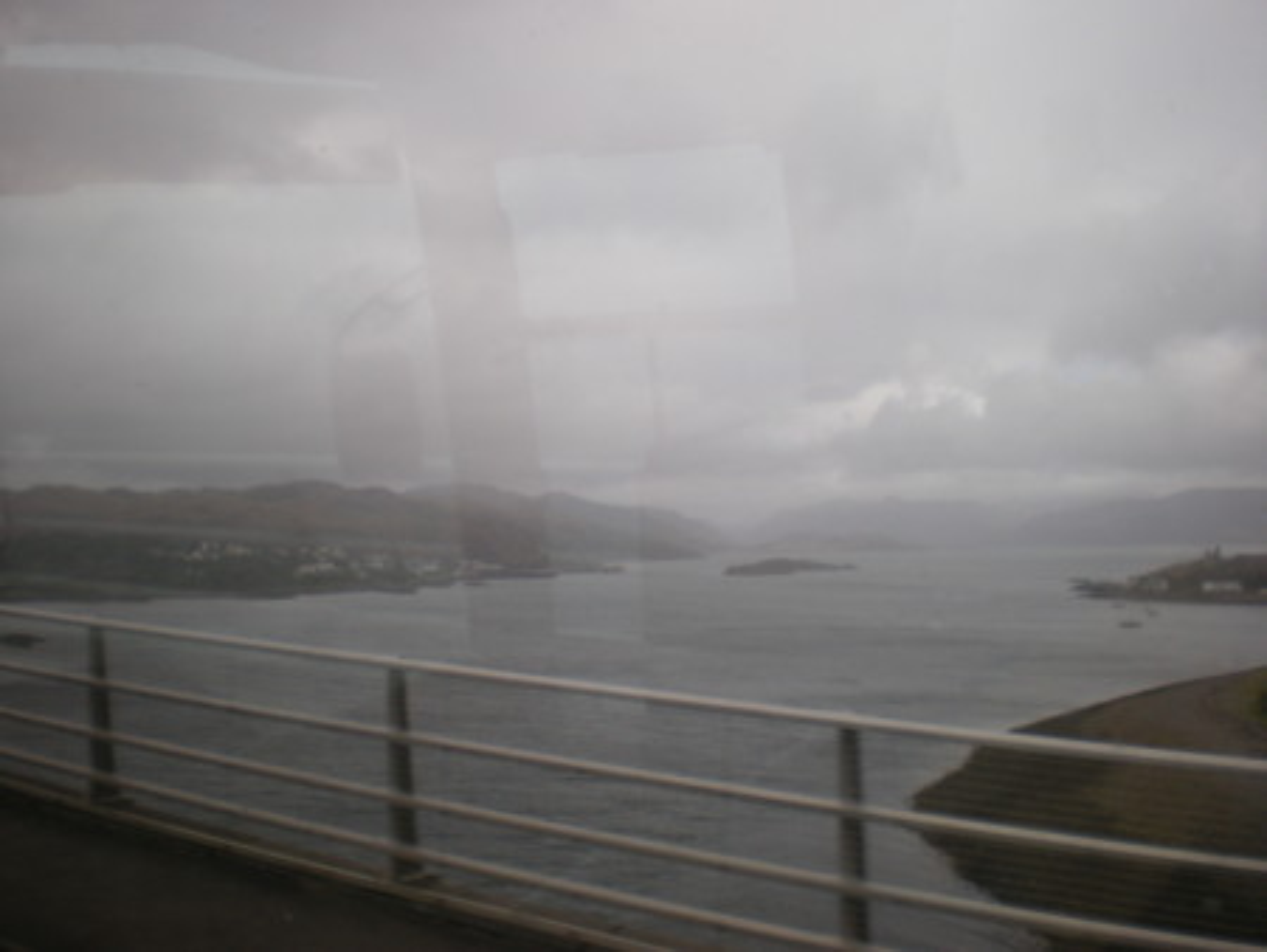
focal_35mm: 38
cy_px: 476
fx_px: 1392
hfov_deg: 49.0
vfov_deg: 37.8
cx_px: 634
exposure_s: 1/253
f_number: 3.1
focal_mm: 6.3
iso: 99
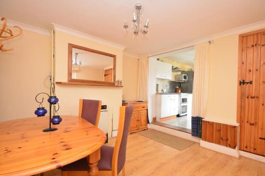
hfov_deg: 96.6
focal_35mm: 16
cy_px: 89
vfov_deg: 73.7
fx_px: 118
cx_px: 140
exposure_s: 2.5
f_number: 10
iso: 640
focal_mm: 10
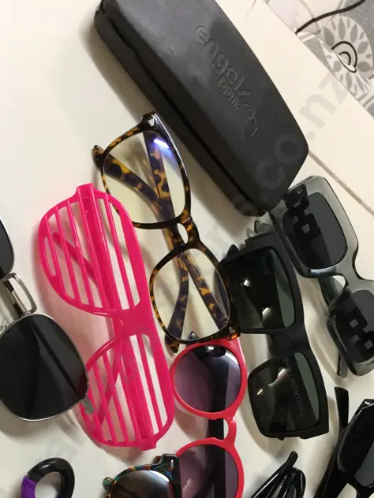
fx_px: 677
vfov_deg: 38.9
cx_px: 100
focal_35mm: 47
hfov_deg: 30.4
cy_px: 399
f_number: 2.2
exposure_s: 1/33
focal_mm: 4.15
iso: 64
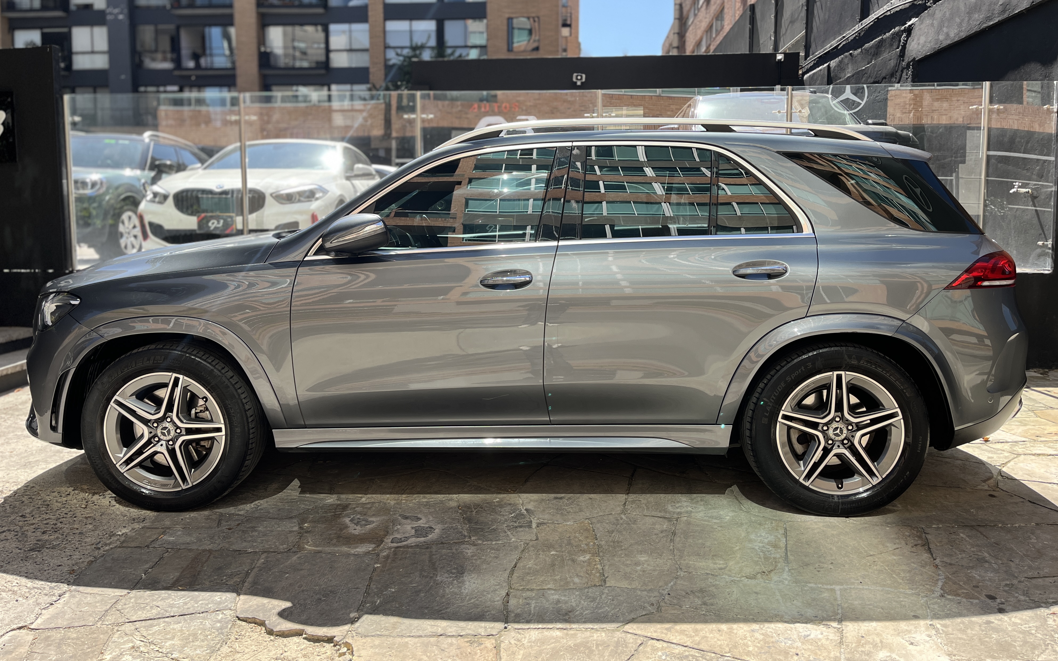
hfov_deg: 66.5
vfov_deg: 44.4
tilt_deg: -4.3
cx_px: 529
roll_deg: +0.0
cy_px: 290
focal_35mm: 28
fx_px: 807
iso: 50
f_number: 1.6
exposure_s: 1/891
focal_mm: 5.1
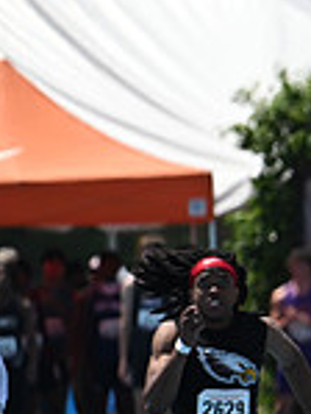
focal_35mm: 1498
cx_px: 772
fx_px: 17919
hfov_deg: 1.0
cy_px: 382
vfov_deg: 1.3
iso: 640
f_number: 4.5
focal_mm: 400
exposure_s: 1/5000
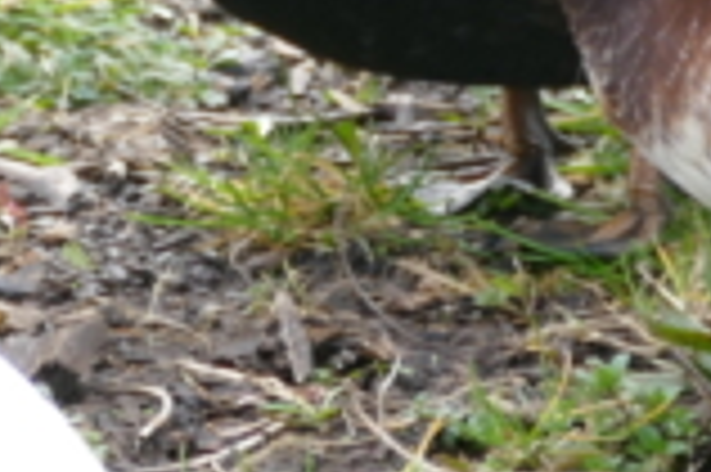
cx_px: 248
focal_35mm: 1006
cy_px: -182
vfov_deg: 1.4
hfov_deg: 2.1
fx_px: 19848
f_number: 3.9
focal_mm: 56.08
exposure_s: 1/125
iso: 125
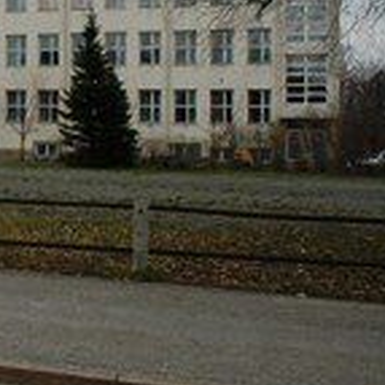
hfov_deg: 20.5
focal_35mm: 72
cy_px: 97
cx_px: -197
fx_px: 906
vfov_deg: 23.7
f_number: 9
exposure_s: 1/320
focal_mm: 18
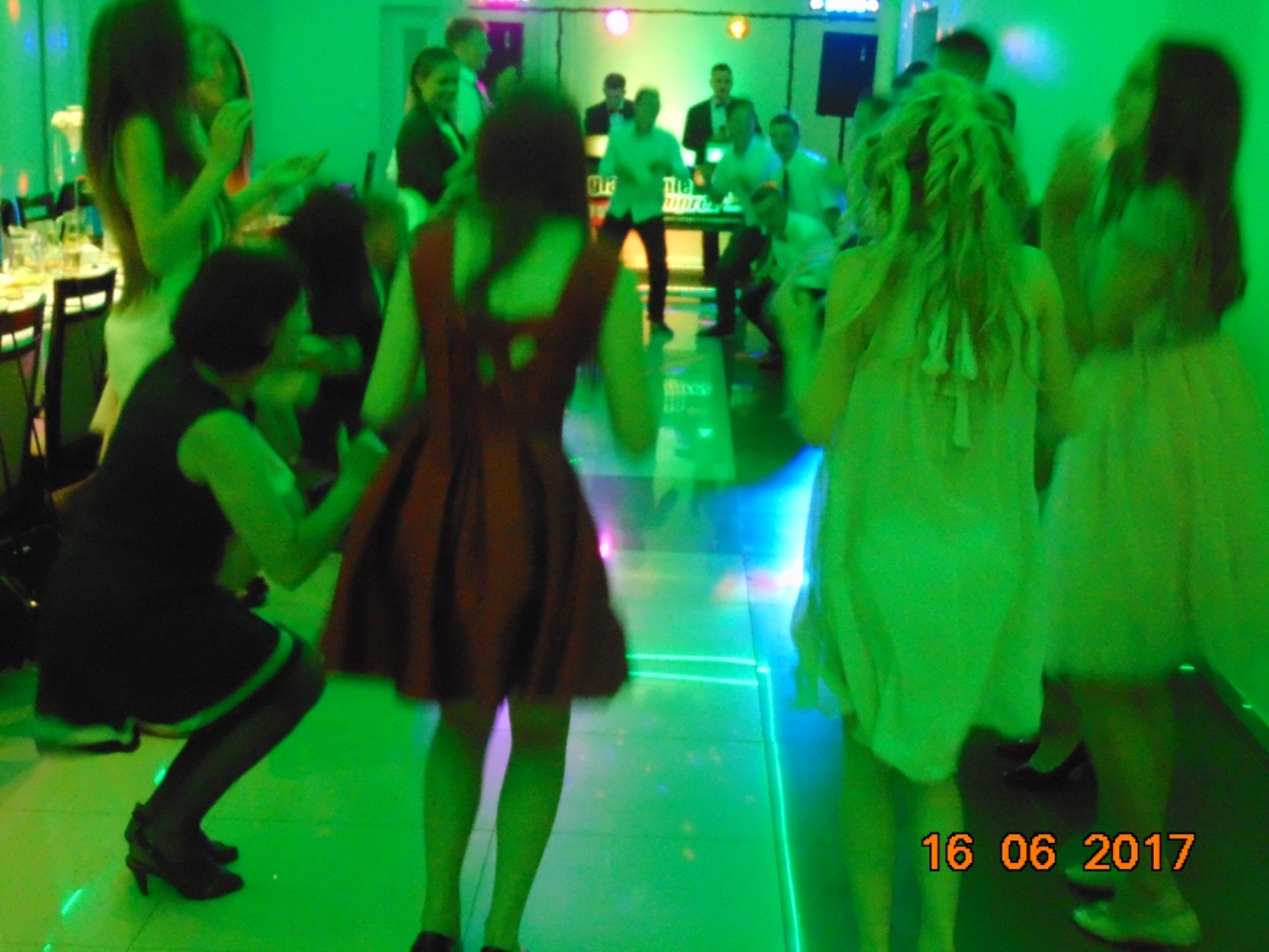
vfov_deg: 29.1
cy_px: 476
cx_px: 634
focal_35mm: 50
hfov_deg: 38.2
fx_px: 1833
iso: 800
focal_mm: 9
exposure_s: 1/30
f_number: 3.5
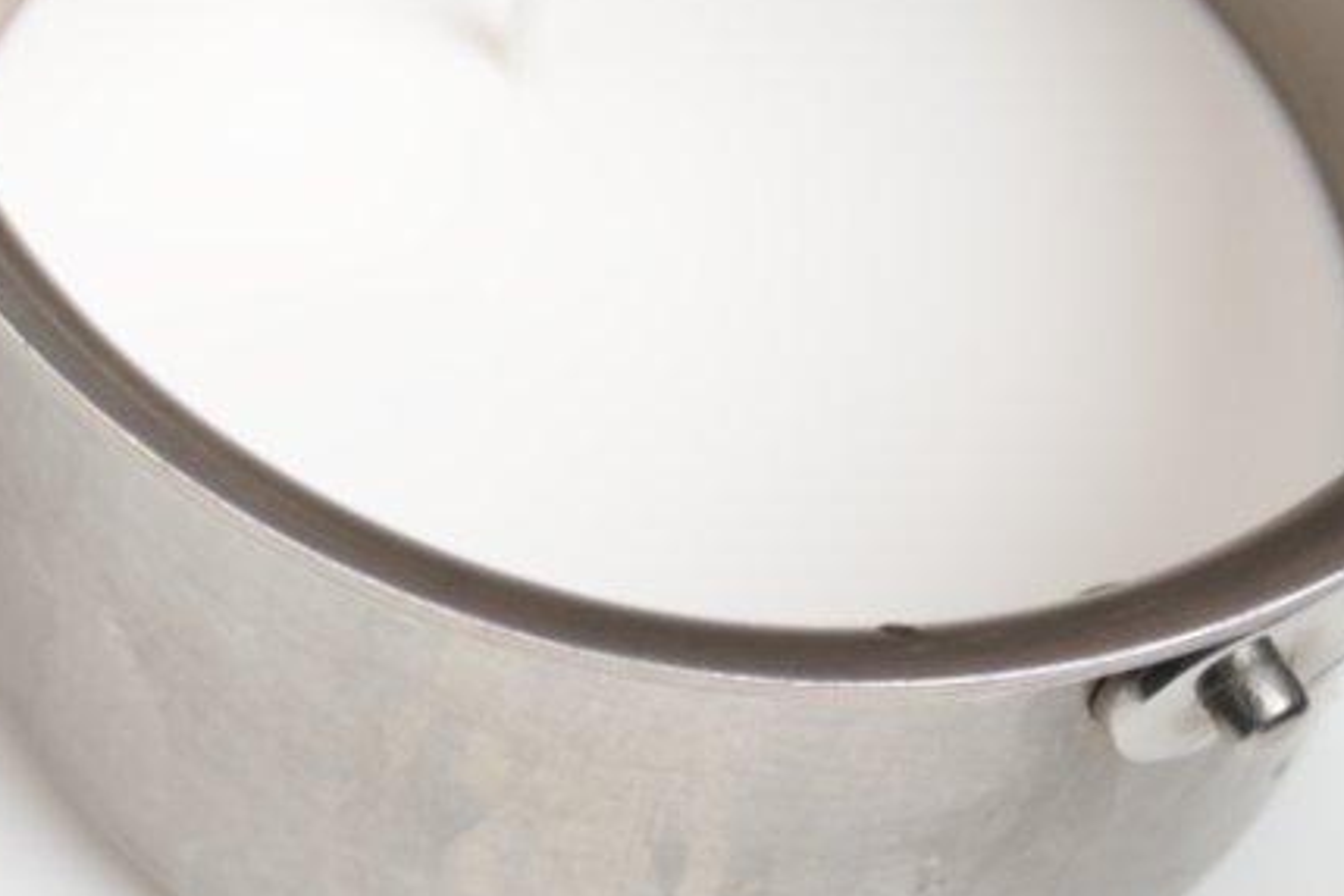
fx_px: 4069
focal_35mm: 109
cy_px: -172
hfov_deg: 18.5
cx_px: 179
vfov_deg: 12.3
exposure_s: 1/125
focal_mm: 39
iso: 200
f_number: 8
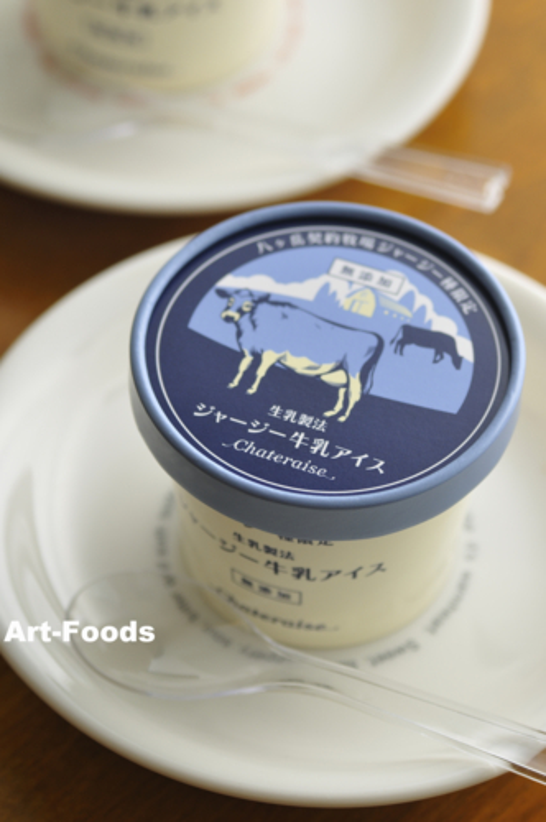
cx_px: 273
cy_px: 411
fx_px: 3080
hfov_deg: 10.1
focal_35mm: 135
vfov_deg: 15.2
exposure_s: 1/125
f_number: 5.6
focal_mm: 90
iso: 200
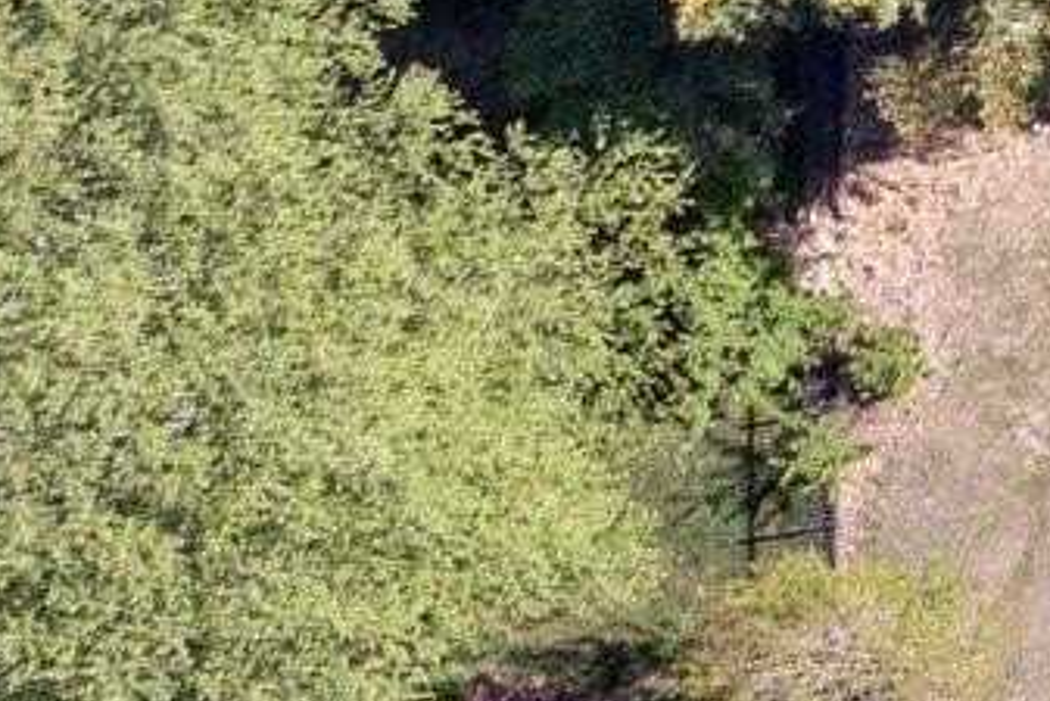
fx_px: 4960
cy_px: 907
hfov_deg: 9.4
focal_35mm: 170
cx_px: 3172
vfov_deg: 8.0
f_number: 2.8
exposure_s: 1/100
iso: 100
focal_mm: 10.26
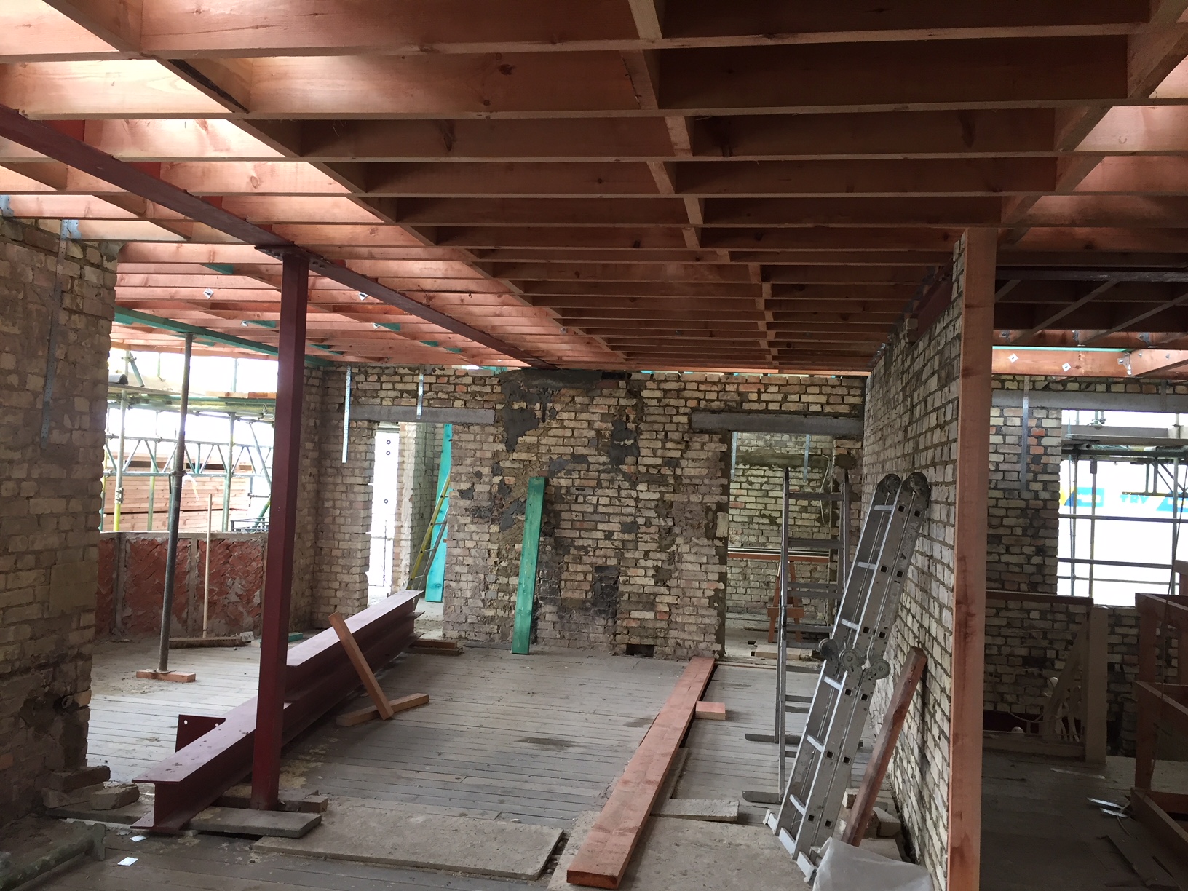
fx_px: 995
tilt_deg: +1.2
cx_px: 594
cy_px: 446
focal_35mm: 29
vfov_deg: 48.2
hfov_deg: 61.7
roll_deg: -1.8
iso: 40
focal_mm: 4.15
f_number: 2.2
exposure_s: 1/33
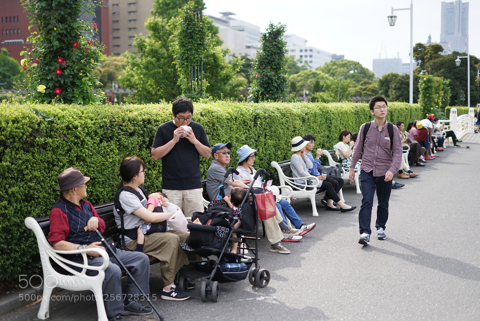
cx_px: 240
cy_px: 160
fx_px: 667
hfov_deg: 39.6
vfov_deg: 27.0
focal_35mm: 50
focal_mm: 50
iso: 800
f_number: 2
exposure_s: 1/8000
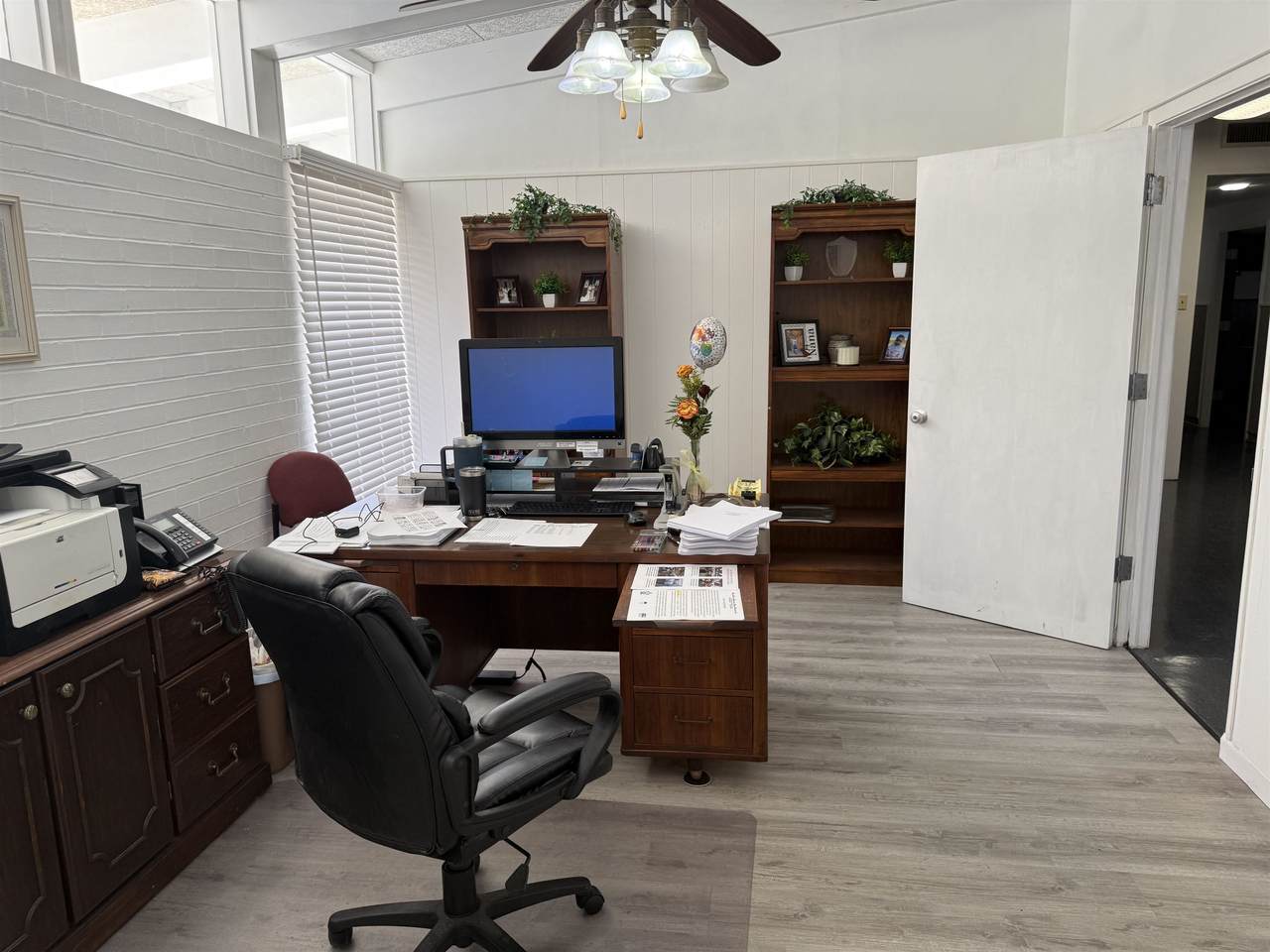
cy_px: 476
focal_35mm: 24
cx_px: 635
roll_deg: +1.5
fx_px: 881
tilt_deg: -10.3
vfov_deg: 56.8
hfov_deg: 71.6
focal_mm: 6.76
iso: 100
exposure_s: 1/121
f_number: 1.78
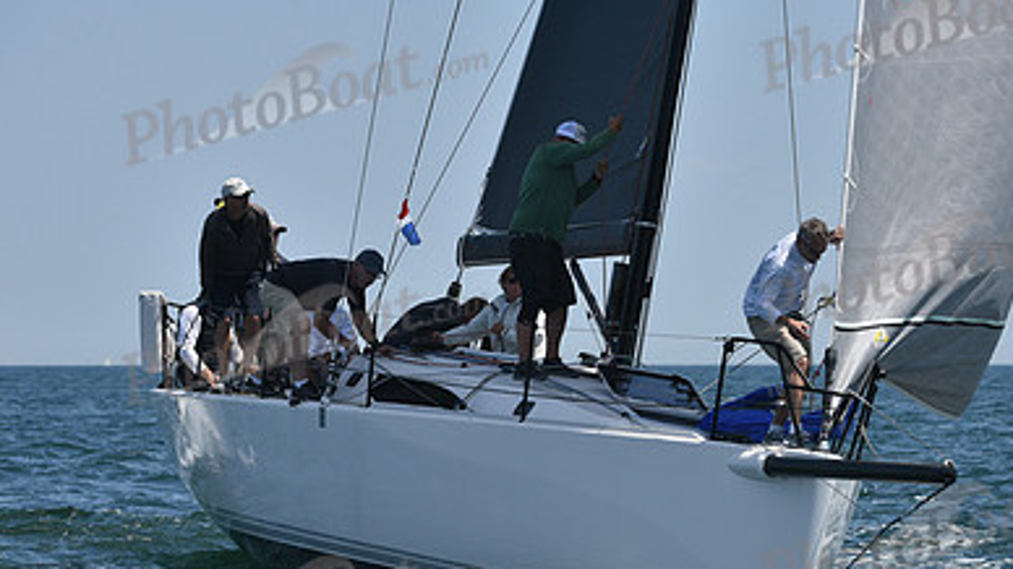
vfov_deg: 3.9
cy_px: 437
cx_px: 627
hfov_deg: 6.9
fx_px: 8405
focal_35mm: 313
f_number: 7.1
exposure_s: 1/1600
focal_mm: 200
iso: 320
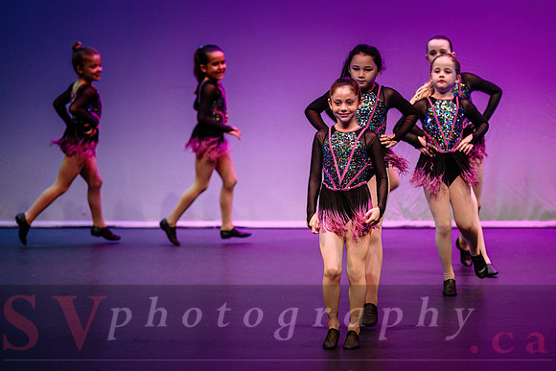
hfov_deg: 9.4
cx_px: 356
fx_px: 3381
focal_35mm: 219
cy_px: 235
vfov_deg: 6.3
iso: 1600
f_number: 2.8
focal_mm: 170
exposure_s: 1/640
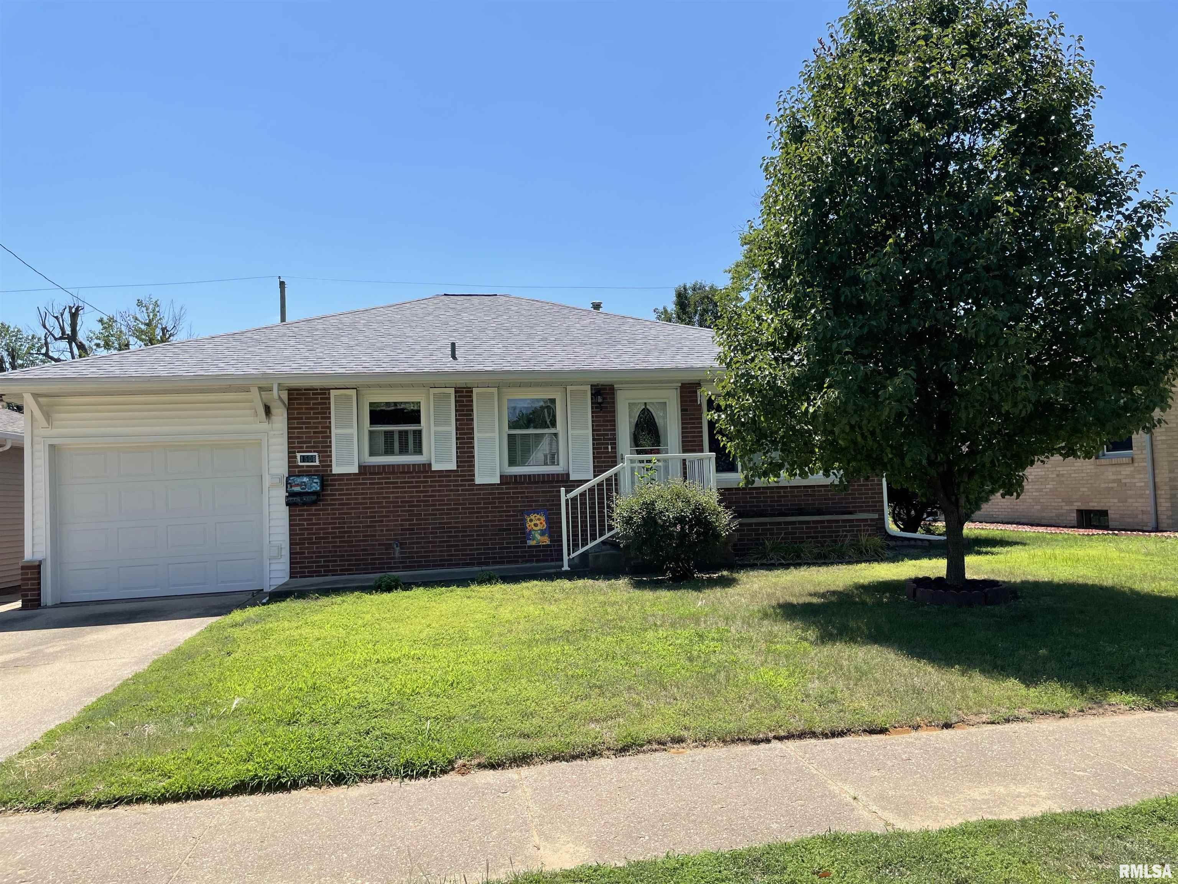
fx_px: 885
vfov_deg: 53.1
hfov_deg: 67.3
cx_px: 589
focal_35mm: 26
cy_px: 442
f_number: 1.6
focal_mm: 4.2
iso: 32
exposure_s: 1/2681
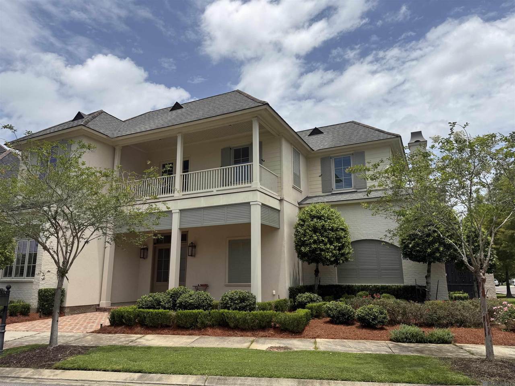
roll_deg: -0.3
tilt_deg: +17.1
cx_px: 258
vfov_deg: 56.8
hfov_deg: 71.6
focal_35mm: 24
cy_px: 193
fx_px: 357
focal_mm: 6.76
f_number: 1.78
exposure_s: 1/8130
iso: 80
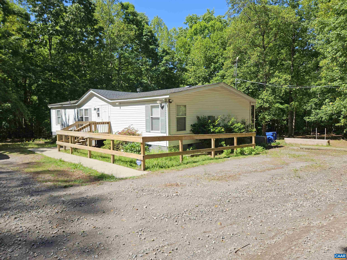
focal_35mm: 23
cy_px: 130
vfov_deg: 58.9
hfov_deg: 73.9
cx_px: 174
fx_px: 231
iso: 25
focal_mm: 5.4
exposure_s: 1/1160
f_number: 1.8
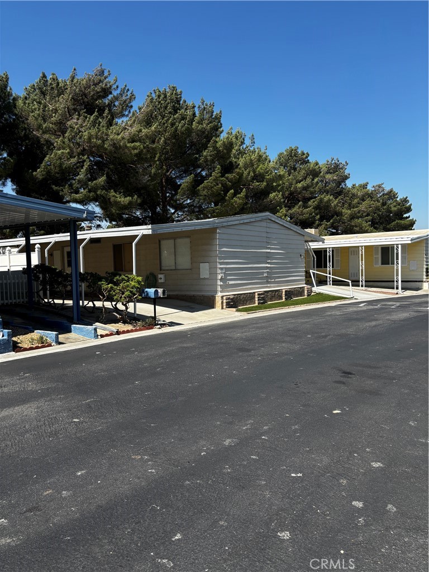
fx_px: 430
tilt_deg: -1.4
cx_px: 214
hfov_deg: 53.1
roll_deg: +0.9
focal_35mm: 26
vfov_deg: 67.3
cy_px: 286
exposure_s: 1/2513
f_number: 1.6
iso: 50
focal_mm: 5.96
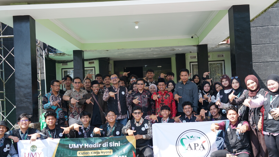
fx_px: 281
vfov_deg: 31.2
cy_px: 89
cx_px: 139
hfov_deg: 52.8
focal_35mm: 38
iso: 320
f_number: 6.3
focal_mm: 36
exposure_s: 1/250
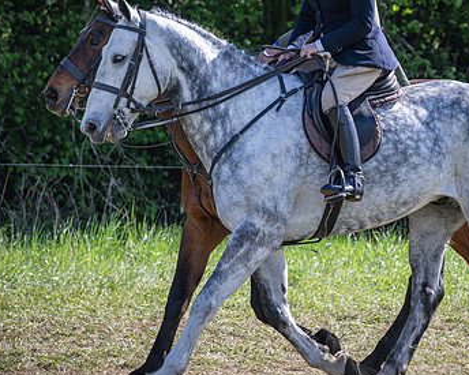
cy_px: 151
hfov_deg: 6.8
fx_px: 3927
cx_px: 259
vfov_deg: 5.5
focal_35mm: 283
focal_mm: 135
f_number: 4
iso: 400
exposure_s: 1/1250
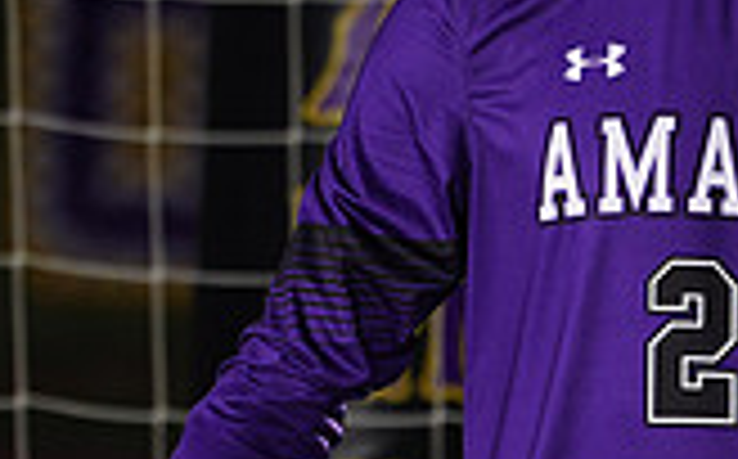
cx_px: 623
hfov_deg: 1.6
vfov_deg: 1.0
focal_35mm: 1338
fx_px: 26874
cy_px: 531
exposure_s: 1/200
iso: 200
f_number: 7.1
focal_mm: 370
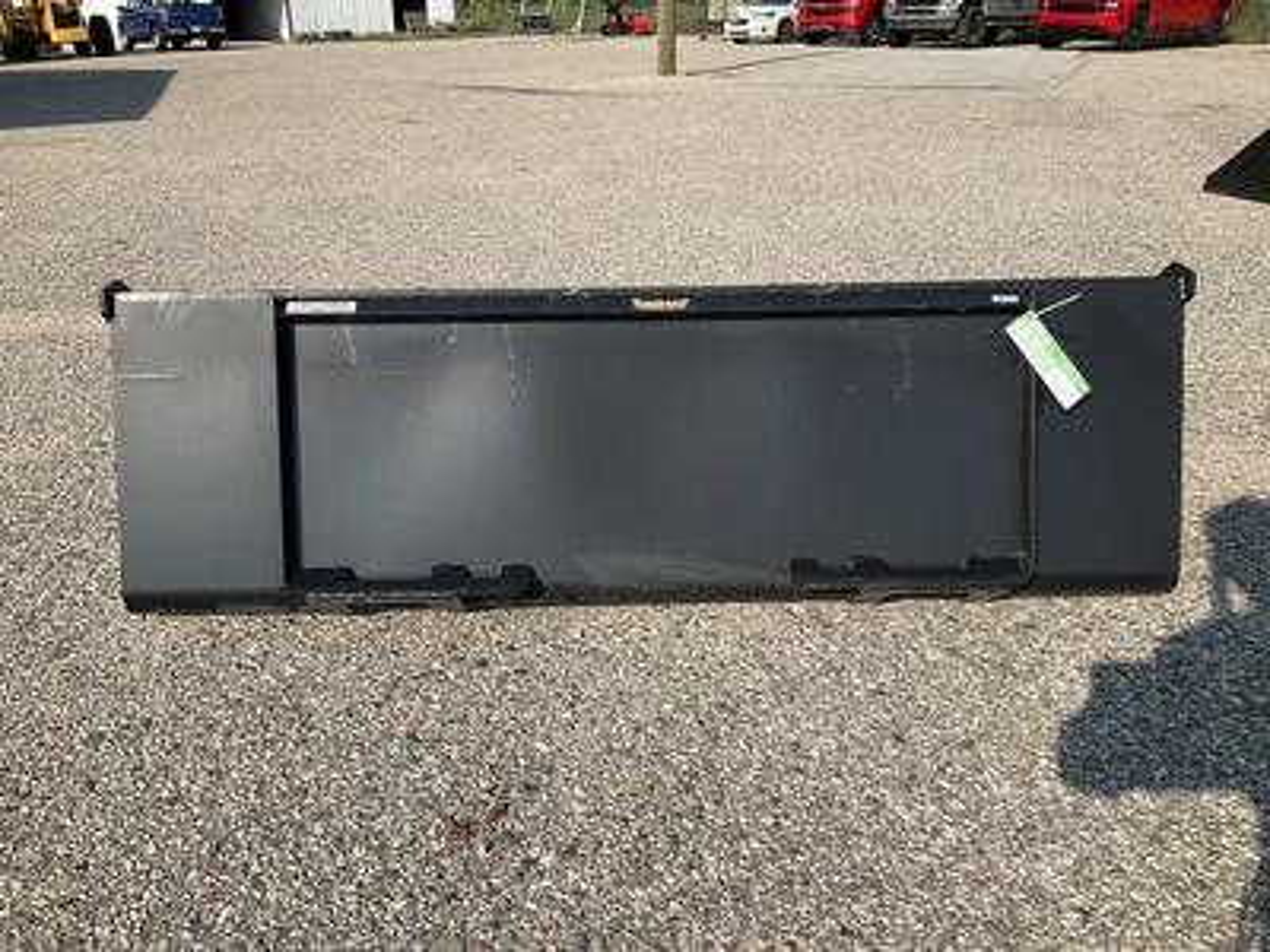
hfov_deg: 61.7
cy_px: 476
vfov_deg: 48.2
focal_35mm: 29
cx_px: 635
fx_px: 1064
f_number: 1.8
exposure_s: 1/1626
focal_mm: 3
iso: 25
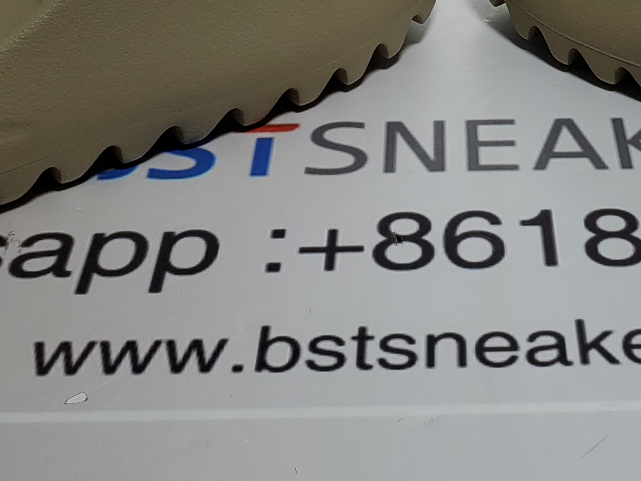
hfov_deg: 25.2
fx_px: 1426
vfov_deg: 17.9
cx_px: 446
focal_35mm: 77
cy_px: -152
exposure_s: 1/408
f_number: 2.4
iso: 50
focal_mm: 4.3
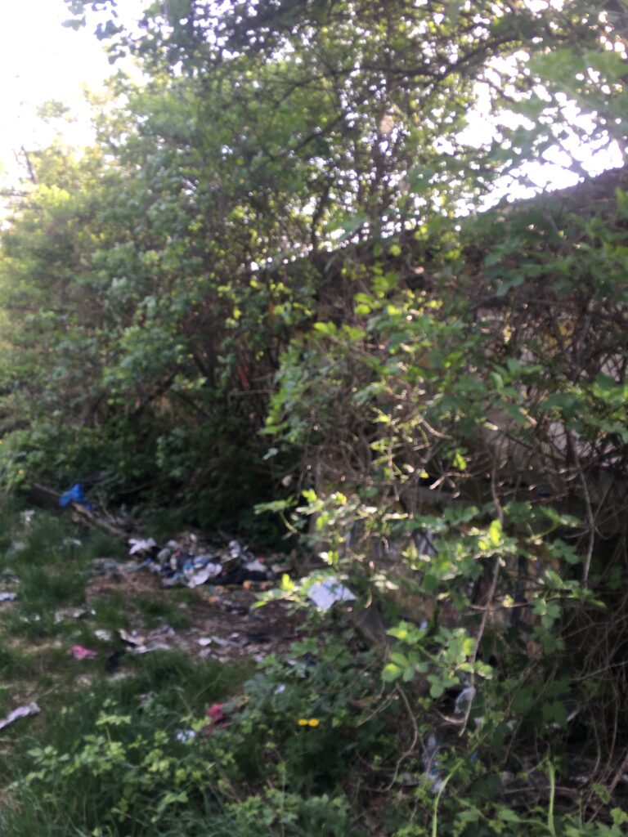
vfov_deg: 61.7
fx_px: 701
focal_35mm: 29
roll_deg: -5.5
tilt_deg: -0.5
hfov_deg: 48.2
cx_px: 314
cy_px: 418
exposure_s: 1/105
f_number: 2.2
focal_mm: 4.15
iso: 25
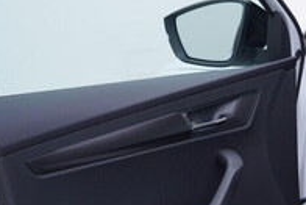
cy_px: 156
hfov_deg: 19.7
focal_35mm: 101
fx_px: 859
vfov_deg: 13.5
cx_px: 298
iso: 125
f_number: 3.5
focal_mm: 24
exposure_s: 1/60
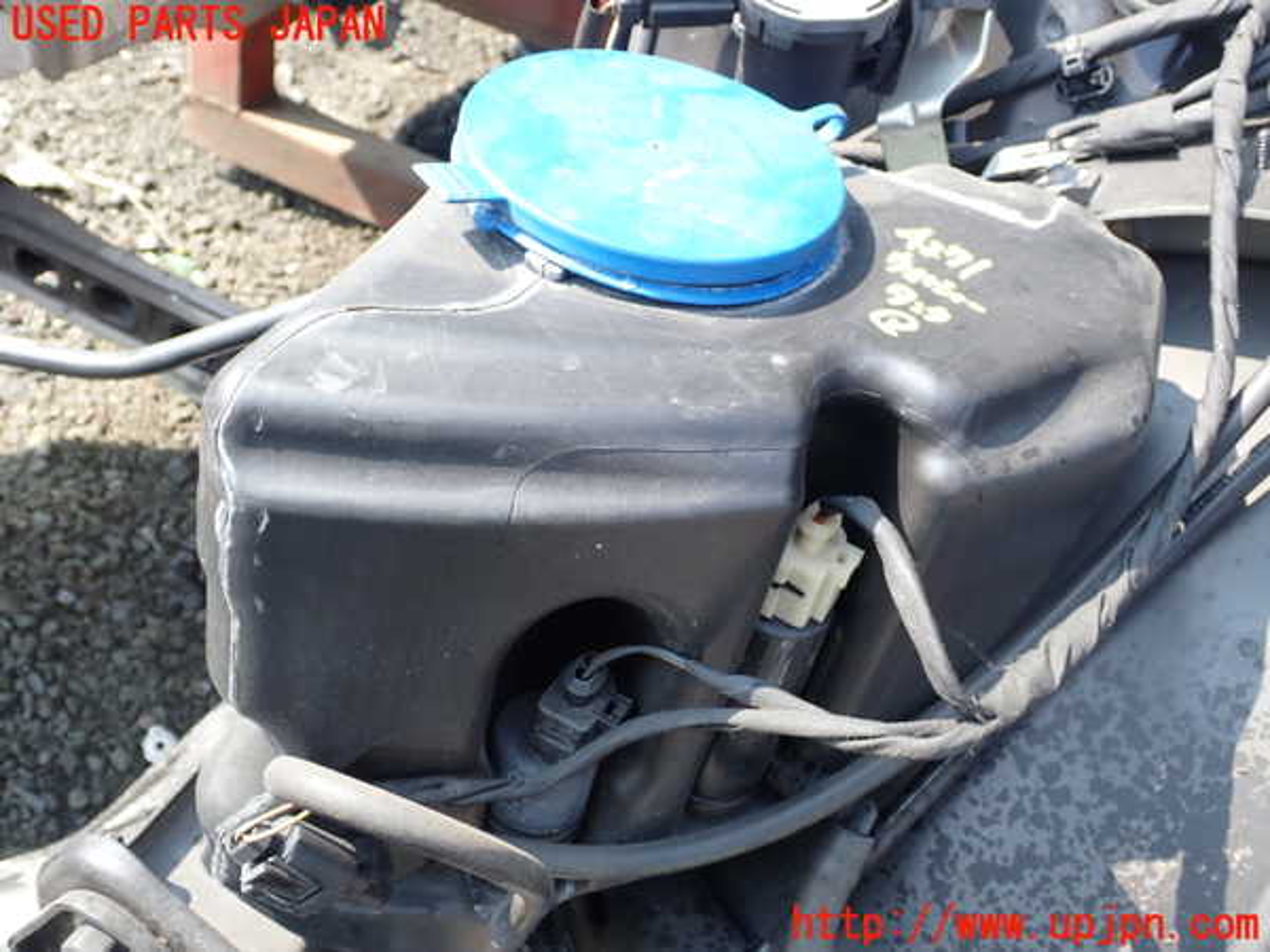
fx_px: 1394
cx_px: 635
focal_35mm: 38
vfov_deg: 37.7
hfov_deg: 49.0
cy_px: 476
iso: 100
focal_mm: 6.83
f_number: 3.5
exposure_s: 1/80
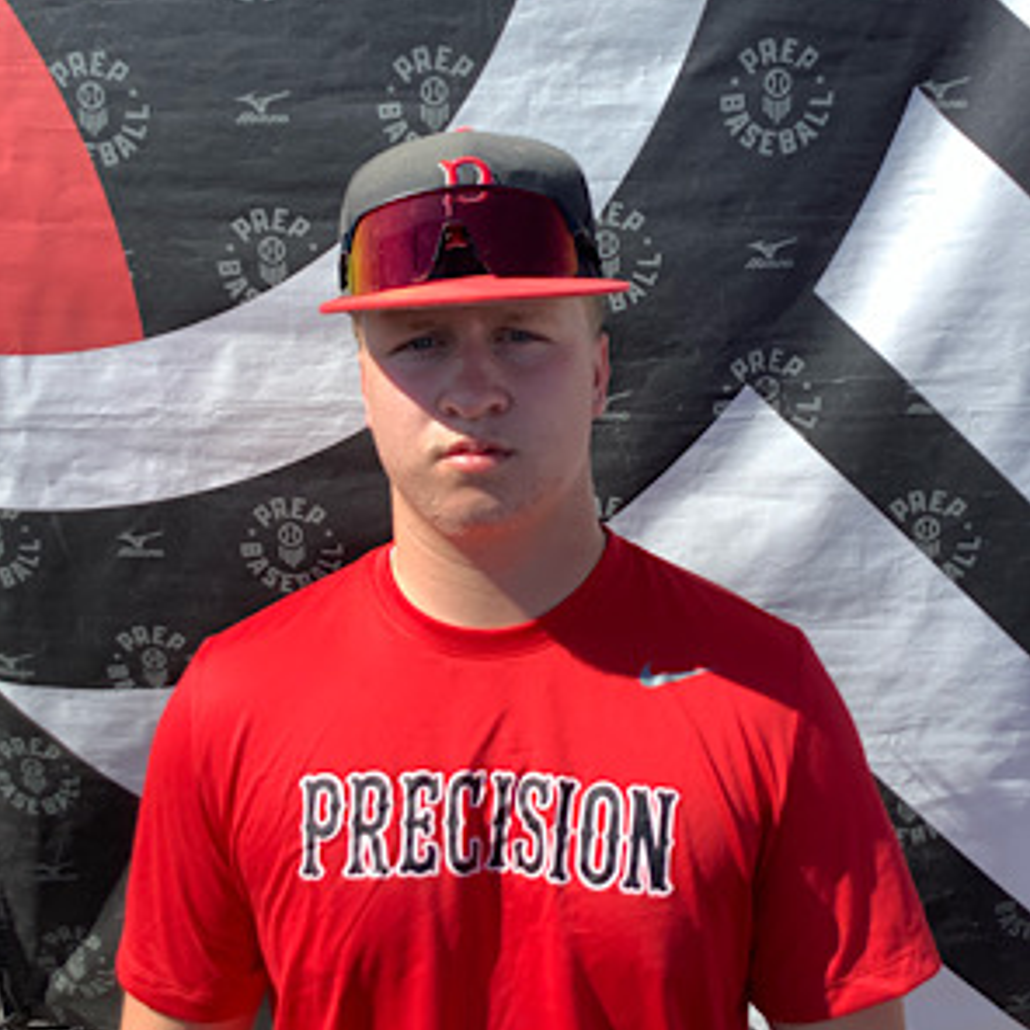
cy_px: 393
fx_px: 1246
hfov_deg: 44.9
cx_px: 512
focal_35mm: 37
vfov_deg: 44.6
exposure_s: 1/936
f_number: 2.4
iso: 25
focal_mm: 3.3
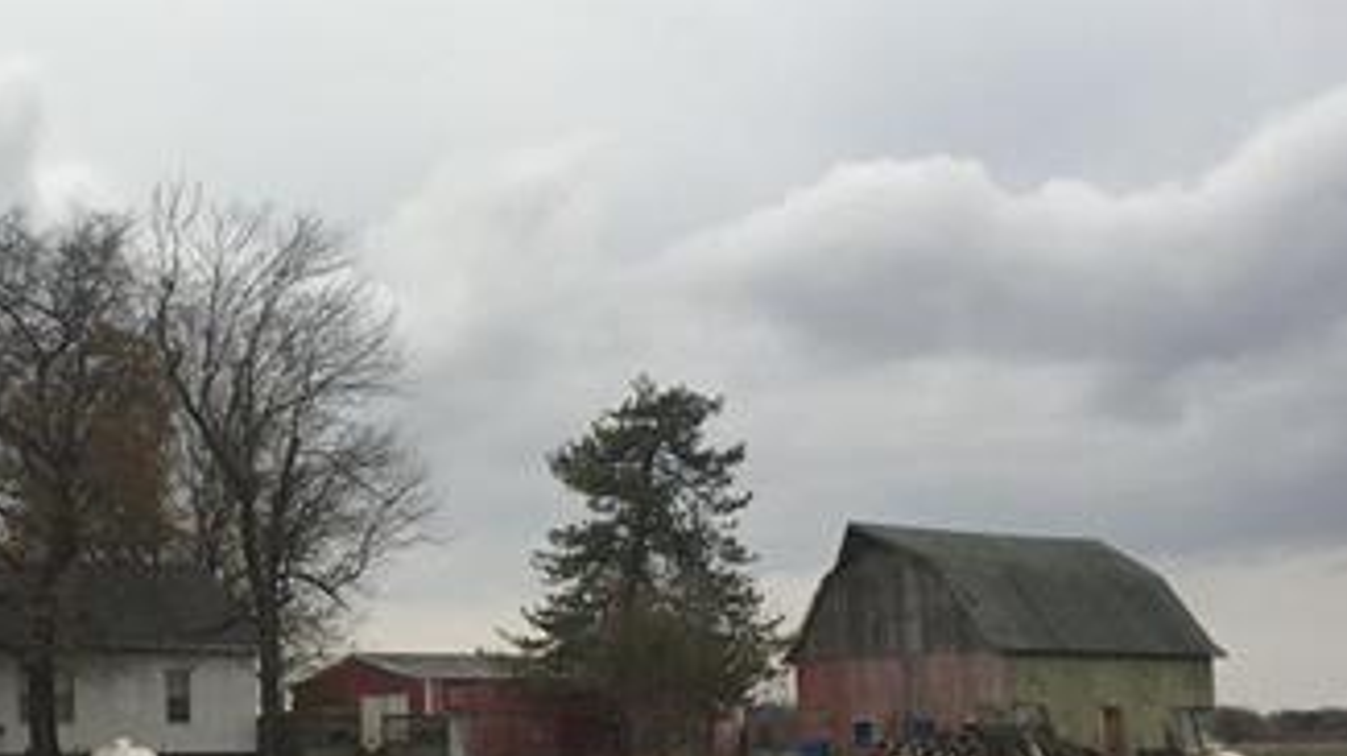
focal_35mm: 62
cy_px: 512
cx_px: 223
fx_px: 2213
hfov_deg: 32.7
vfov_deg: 19.3
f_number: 2.2
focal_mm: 4.15
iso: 32
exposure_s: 1/412
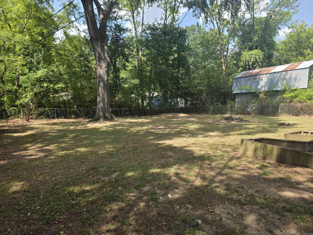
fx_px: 208
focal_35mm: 23
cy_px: 118
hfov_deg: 73.9
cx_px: 156
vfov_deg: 58.9
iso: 80
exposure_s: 1/1686
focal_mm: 6.3
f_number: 1.7
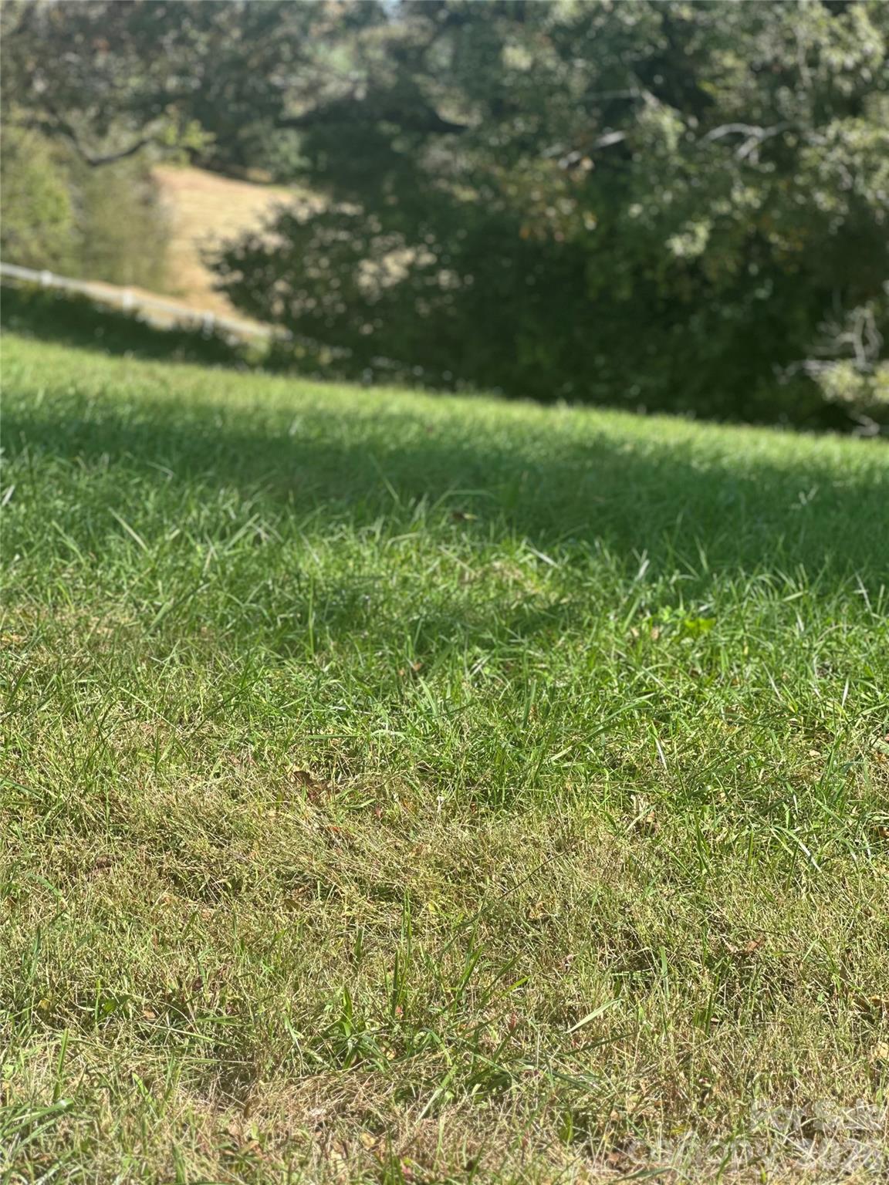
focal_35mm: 77
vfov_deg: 25.3
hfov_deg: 19.1
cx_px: 444
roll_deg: -4.7
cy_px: 592
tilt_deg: -9.9
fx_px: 2637
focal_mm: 9
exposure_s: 1/245
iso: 25
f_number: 2.8
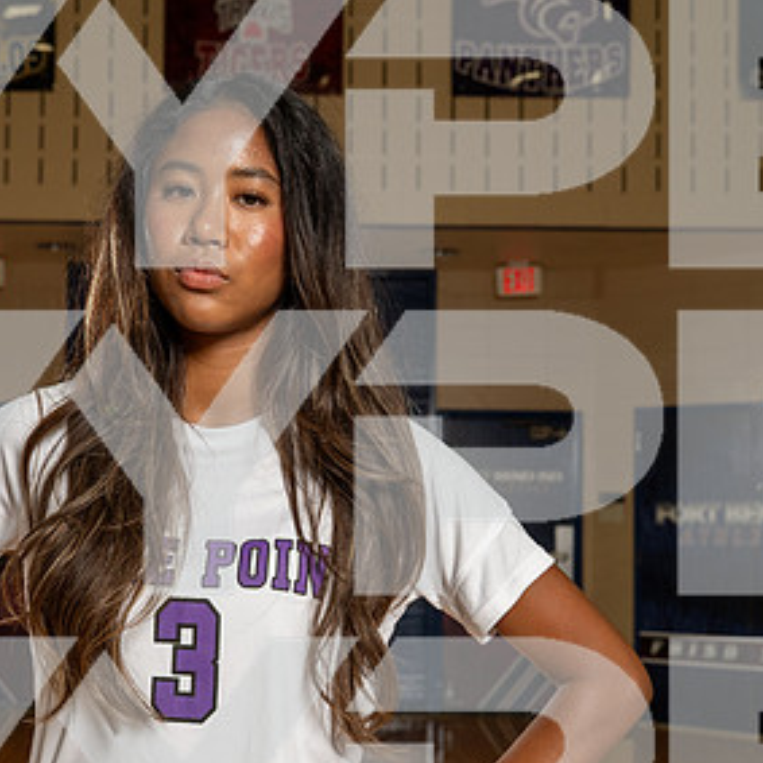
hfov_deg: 28.1
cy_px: 454
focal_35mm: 61
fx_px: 1521
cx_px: 302
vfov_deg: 28.1
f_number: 5.6
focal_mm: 35
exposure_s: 1/250
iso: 500
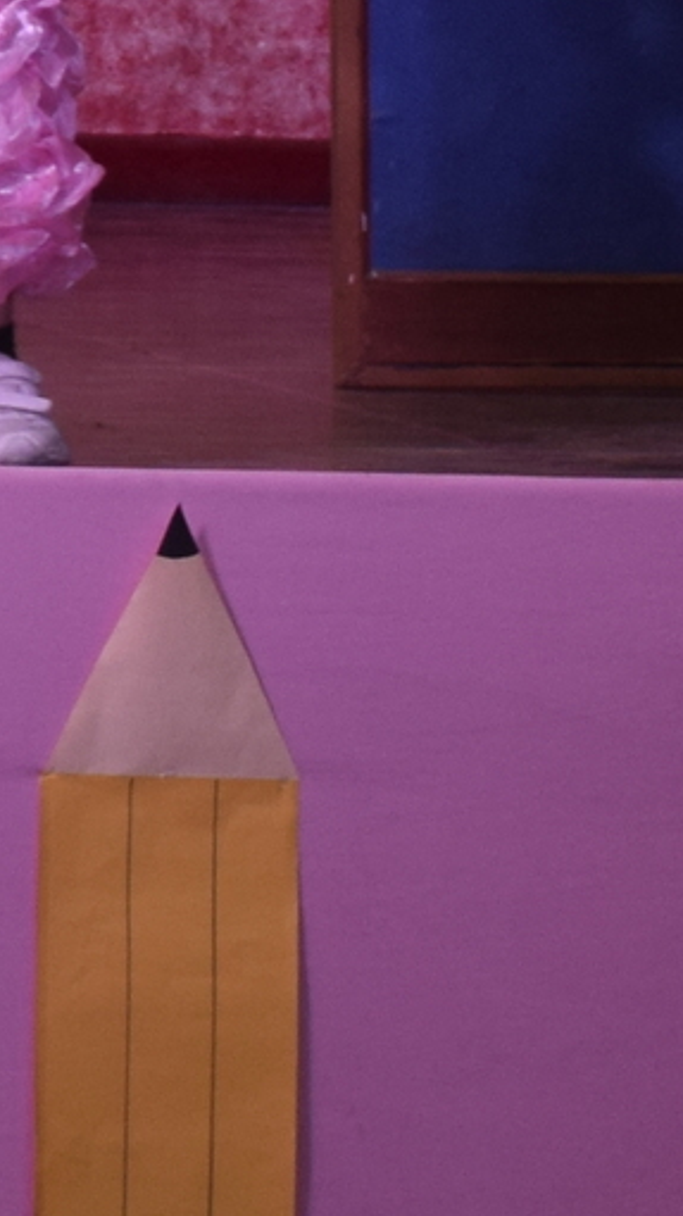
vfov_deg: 7.4
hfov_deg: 4.0
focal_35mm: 286
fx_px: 9221
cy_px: -783
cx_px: -2013
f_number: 7.1
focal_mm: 31
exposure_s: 1/100
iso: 400
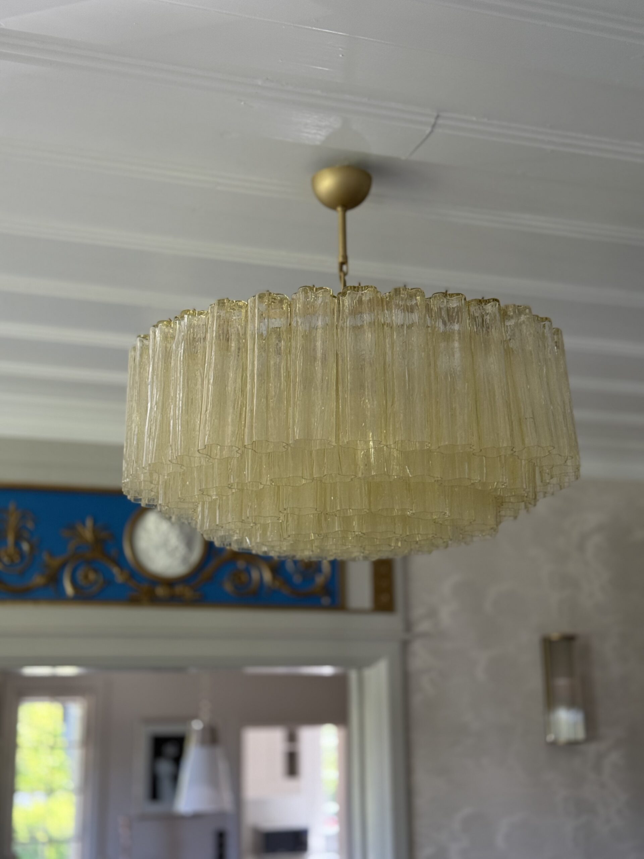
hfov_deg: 30.3
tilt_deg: +15.2
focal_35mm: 48
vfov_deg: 39.7
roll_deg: +0.6
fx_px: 1191
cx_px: 322
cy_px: 430
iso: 160
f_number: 1.78
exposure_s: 1/90
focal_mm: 6.76
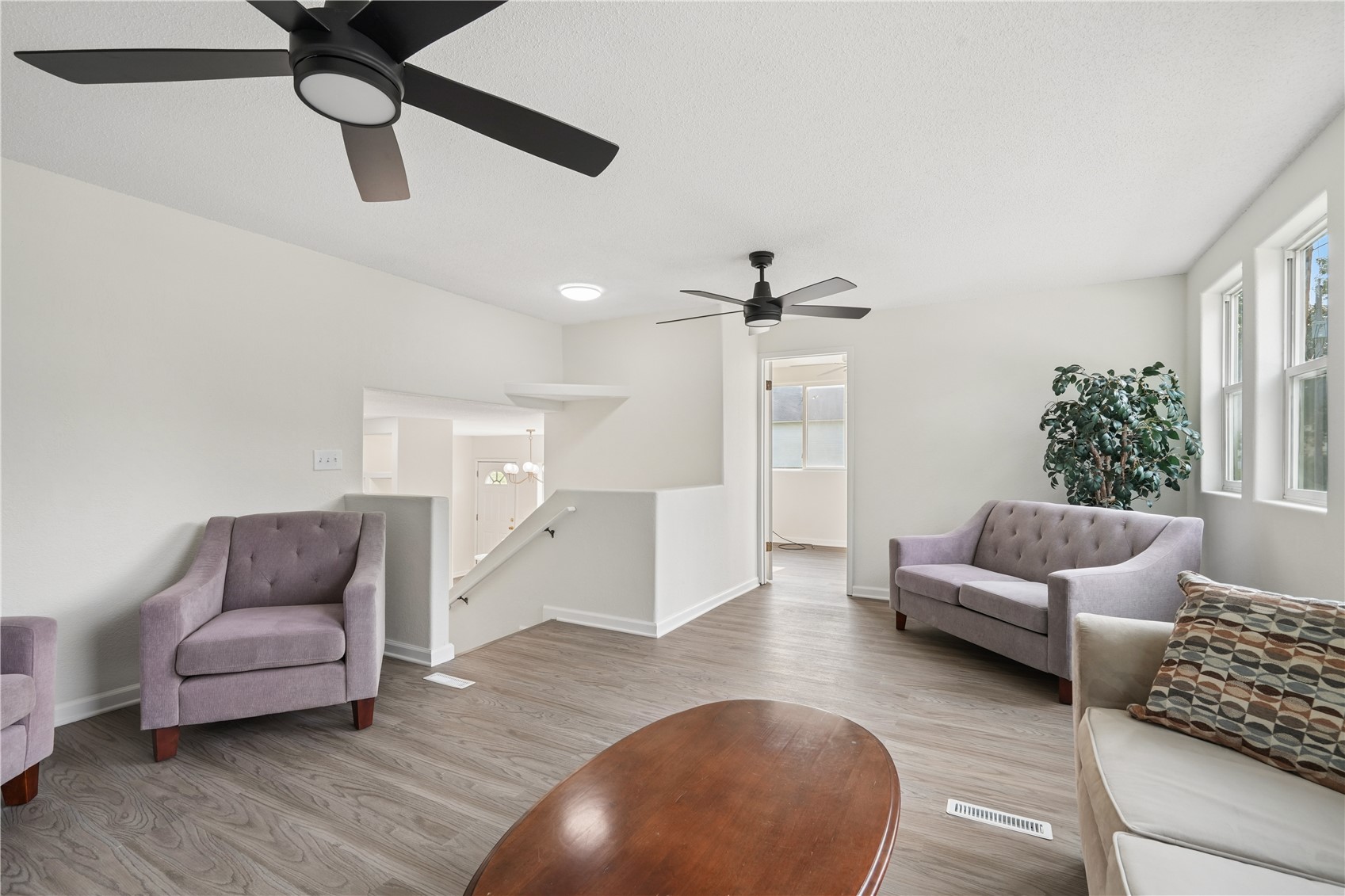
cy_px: 448
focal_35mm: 16
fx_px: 598
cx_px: 672
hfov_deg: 96.7
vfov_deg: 73.7
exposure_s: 1/30
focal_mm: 16
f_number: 10
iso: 400
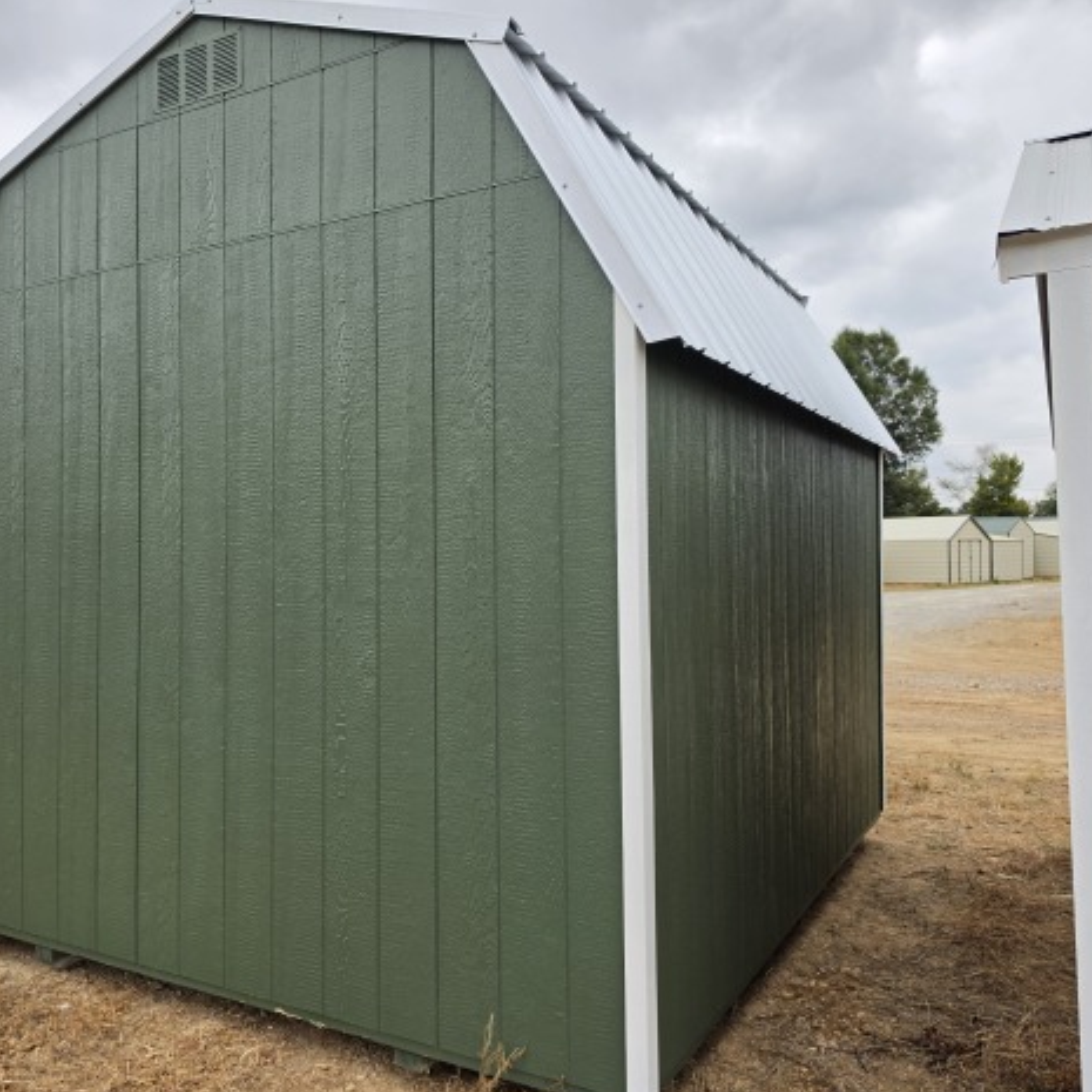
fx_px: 999
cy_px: 552
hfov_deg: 56.8
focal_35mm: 28
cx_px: 427
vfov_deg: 57.3
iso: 64
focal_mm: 6.5
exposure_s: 1/2657
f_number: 1.4
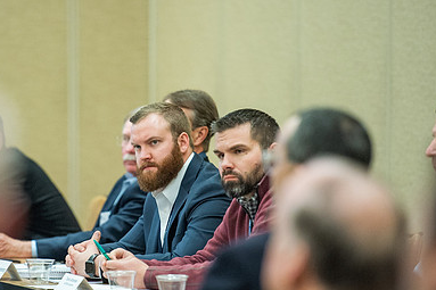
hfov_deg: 6.8
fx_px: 3668
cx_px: 133
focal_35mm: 303
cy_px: 164
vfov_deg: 4.5
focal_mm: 200
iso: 2000
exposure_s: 1/160
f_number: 2.8
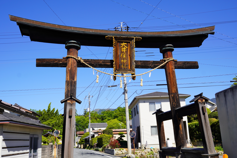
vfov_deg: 36.6
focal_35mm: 36
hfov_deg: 52.8
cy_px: 79
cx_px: 118
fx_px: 239
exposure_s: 1/250
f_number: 8
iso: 100
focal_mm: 24.2
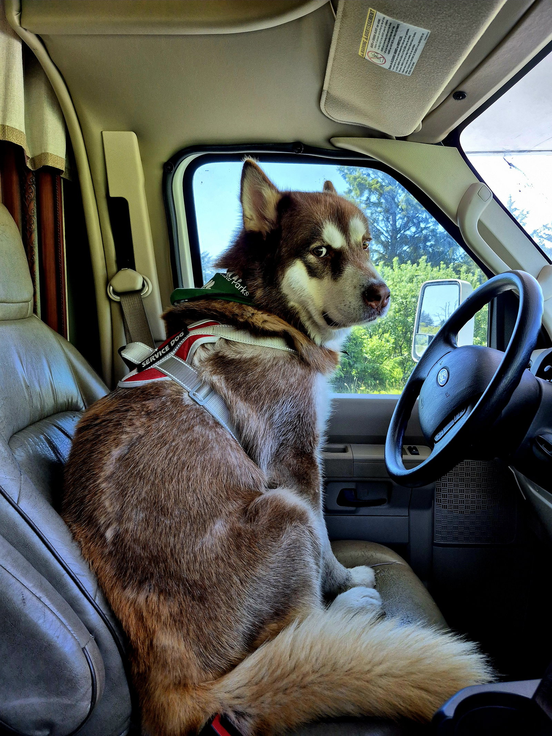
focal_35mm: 23
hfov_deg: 58.9
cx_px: 276
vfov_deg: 73.9
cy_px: 368
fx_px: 489
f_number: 1.8
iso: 200
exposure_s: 1/182
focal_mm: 5.4
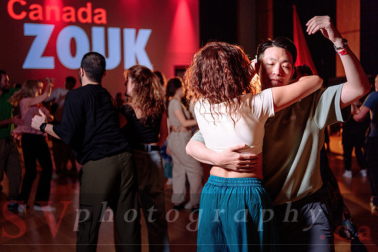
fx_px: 523
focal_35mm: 50
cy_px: 126
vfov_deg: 27.1
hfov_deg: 39.7
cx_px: 189
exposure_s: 1/60
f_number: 2.8
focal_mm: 48
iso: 800
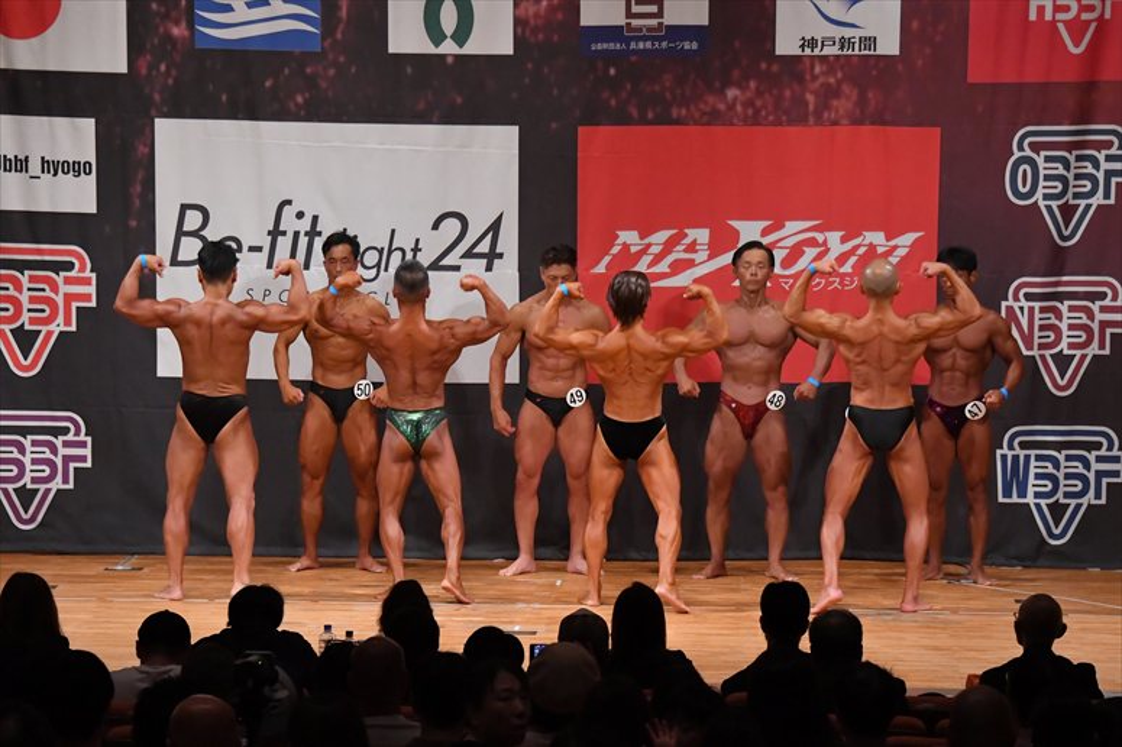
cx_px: 561
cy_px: 374
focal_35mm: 150
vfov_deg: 9.1
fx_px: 4673
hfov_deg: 13.7
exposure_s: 1/400
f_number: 5.6
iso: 6400
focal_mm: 100
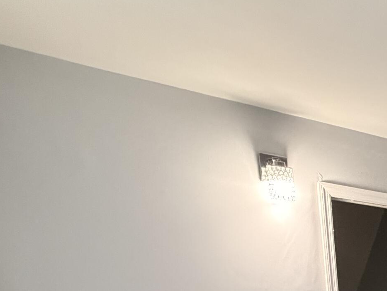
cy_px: 451
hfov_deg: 30.2
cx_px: 538
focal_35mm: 45
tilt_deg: -18.4
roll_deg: -2.0
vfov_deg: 24.2
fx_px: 503
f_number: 2.2
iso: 320
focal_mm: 2.22
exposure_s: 1/60
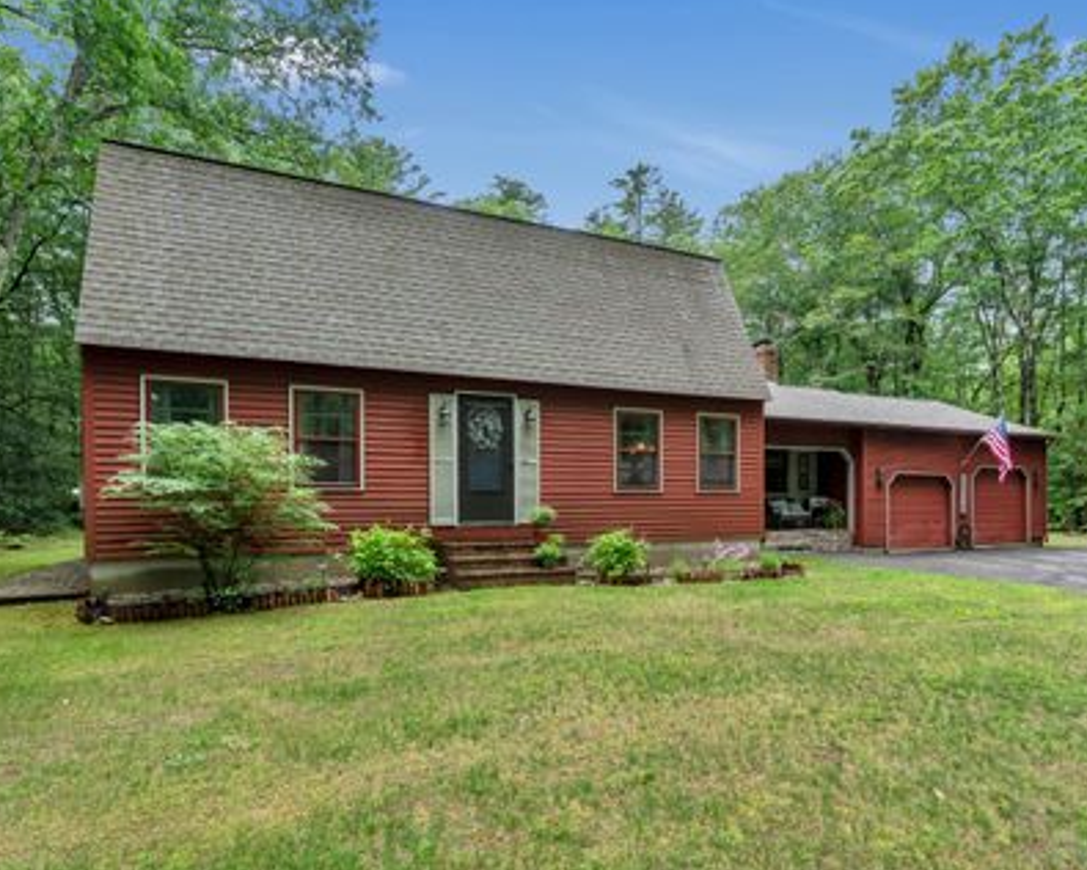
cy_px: 428
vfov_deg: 70.8
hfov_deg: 83.3
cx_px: 542
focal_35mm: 19
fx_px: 611
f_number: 8
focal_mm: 16
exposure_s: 1/200
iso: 800
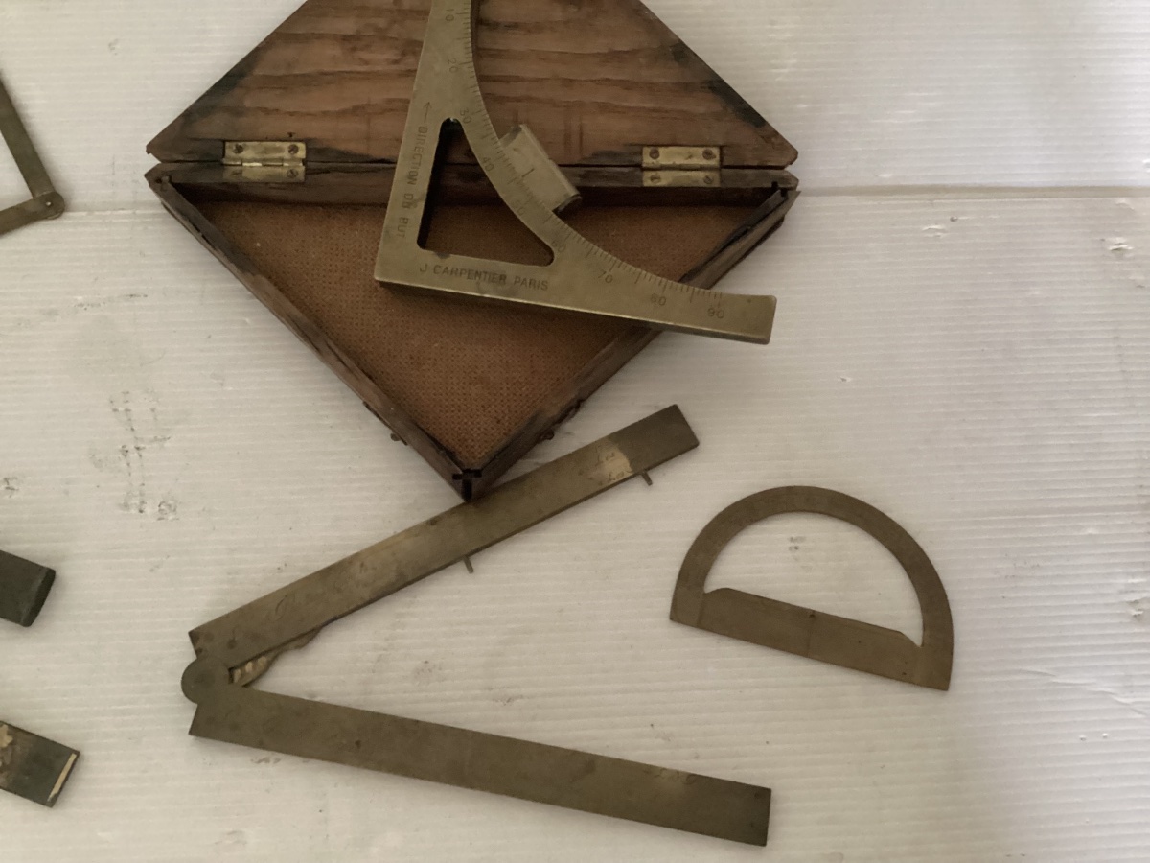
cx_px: 575
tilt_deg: -67.5
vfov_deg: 45.4
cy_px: 432
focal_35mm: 31
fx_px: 1030
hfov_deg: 58.4
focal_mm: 3.3
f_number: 2.4
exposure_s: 1/20
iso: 640
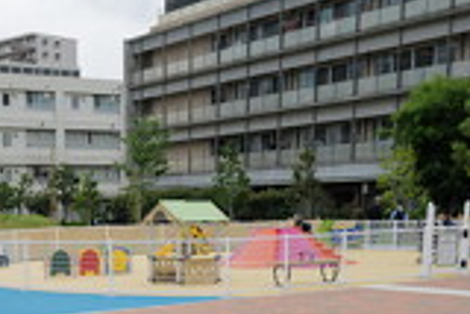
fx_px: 915
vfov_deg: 18.5
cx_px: 68
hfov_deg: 28.0
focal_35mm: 70
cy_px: 377
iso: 100
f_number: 4.5
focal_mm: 28
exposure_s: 1/320
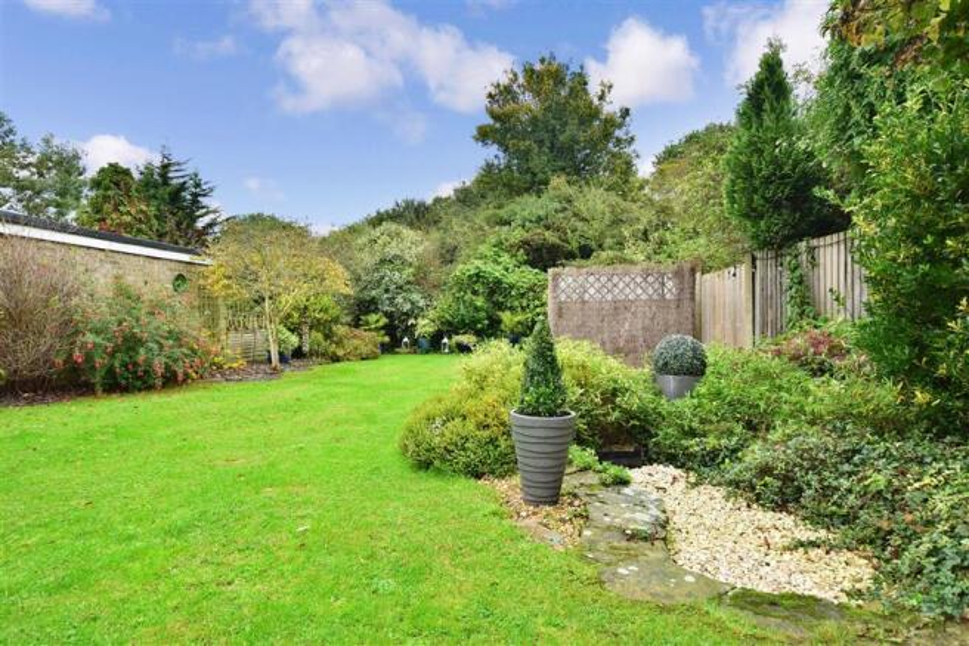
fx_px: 484
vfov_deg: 67.4
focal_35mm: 18
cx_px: 484
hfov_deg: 90.0
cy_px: 323
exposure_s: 1/20
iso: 250
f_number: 13
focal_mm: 12
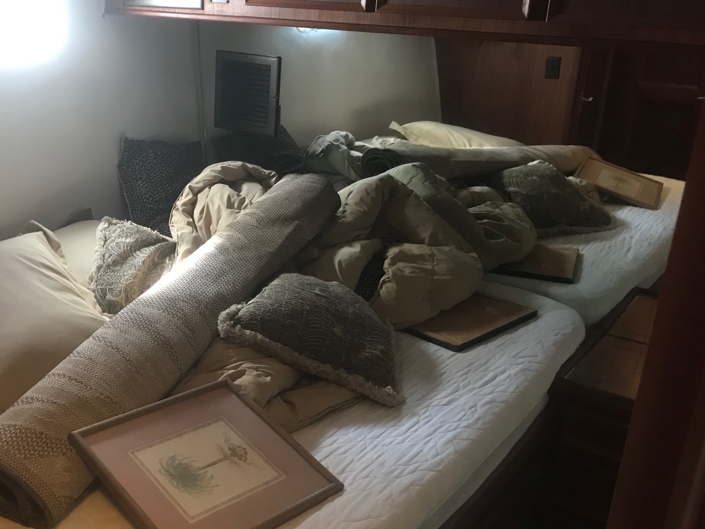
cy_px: 286
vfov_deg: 36.8
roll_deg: -1.7
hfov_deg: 47.0
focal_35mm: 39
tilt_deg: -21.9
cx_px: 226
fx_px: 794
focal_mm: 3.99
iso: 100
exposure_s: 1/13
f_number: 1.8
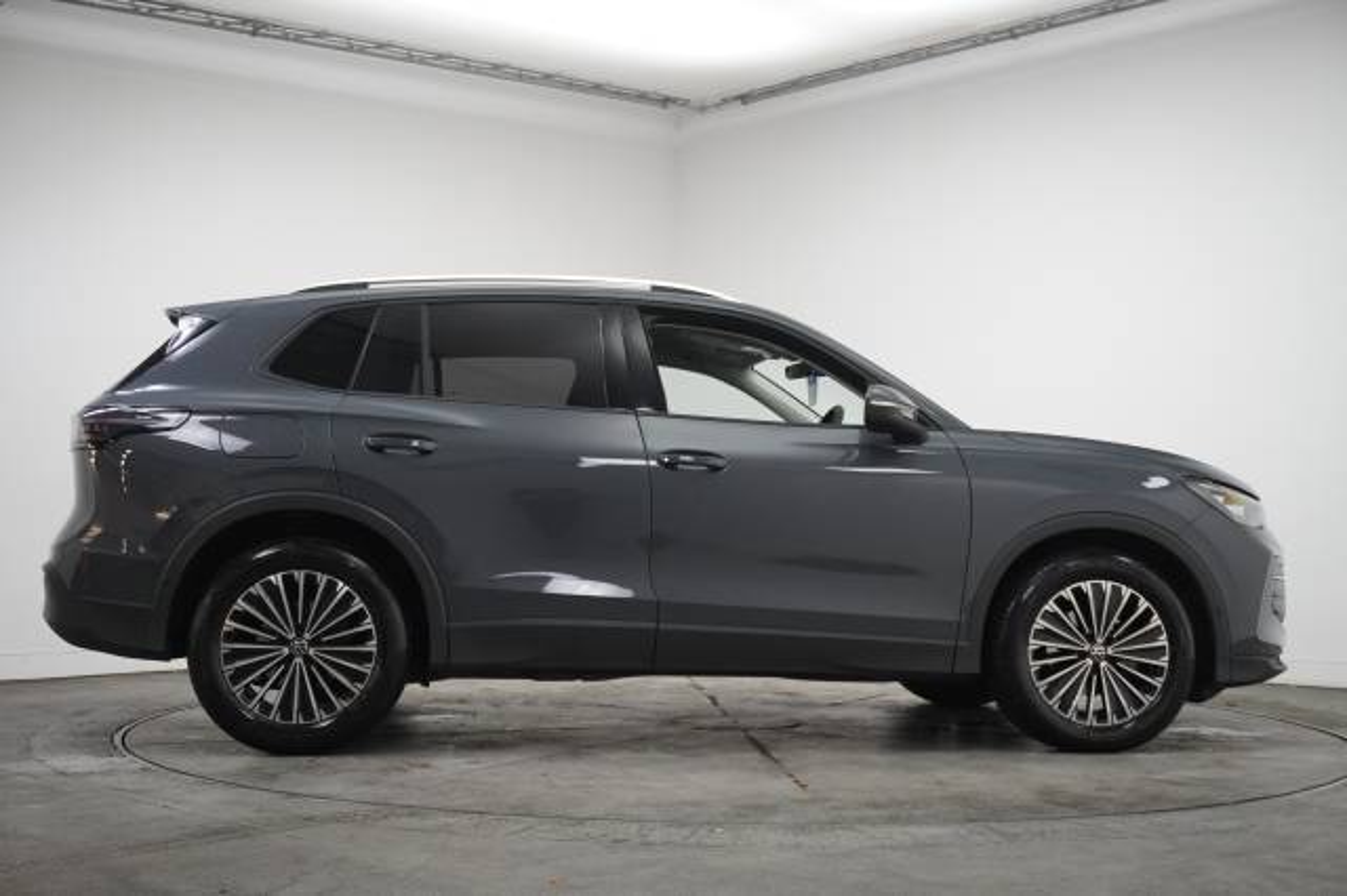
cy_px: 448
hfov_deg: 47.9
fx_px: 1515
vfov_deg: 33.0
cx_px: 674
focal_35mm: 40
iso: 2500
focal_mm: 27
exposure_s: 1/200
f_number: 4.5
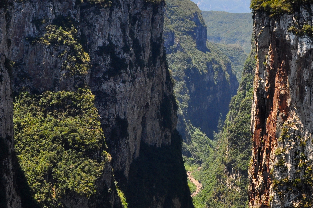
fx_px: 703
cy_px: 88
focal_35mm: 81
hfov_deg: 24.9
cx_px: 213
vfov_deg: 16.8
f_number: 13
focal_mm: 28
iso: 250
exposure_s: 1/160
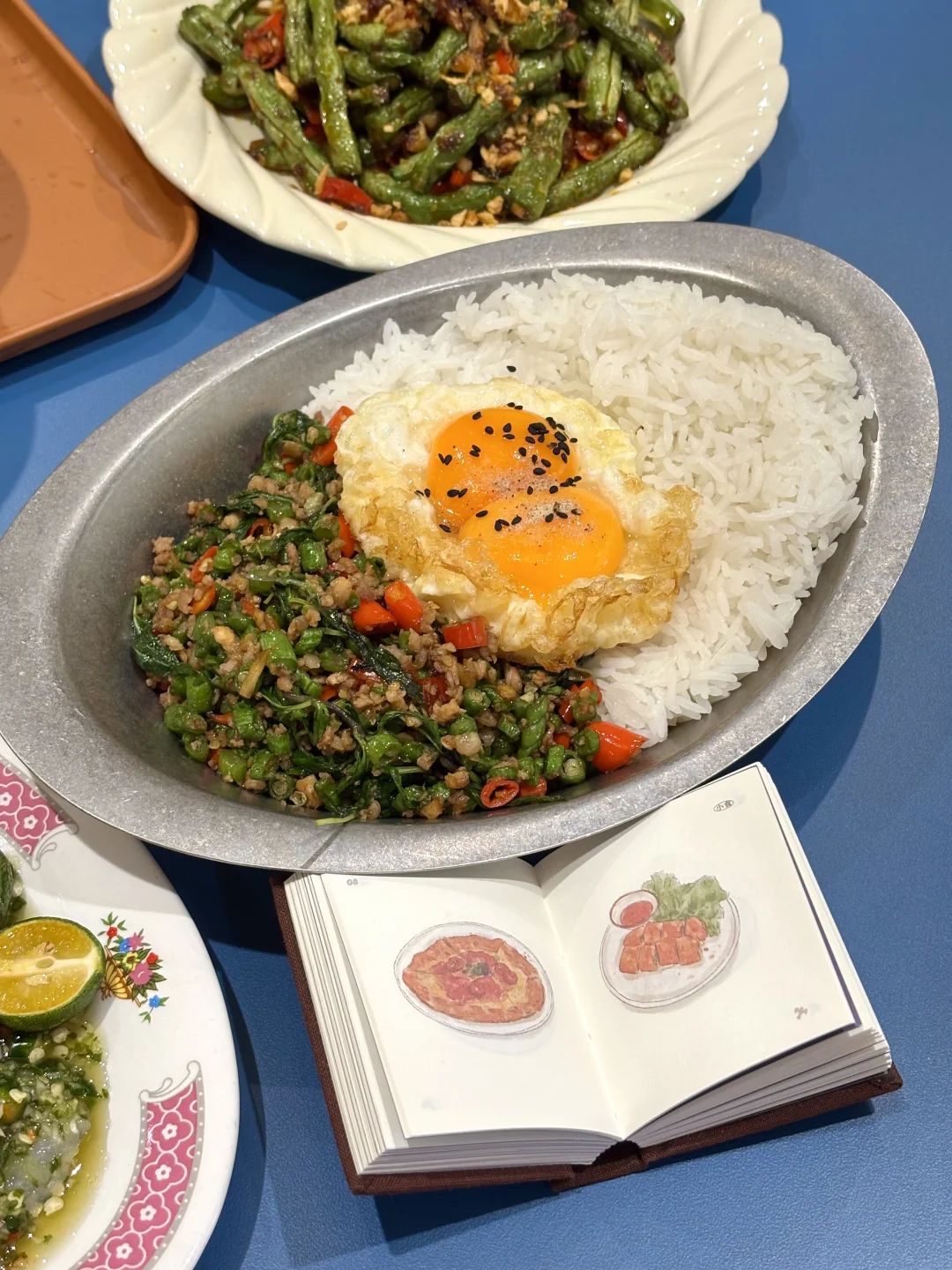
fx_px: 1907
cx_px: 476
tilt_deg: -52.9
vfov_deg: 36.8
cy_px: 635
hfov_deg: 28.0
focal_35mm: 52
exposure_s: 1/50
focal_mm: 5.96
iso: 64
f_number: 1.6
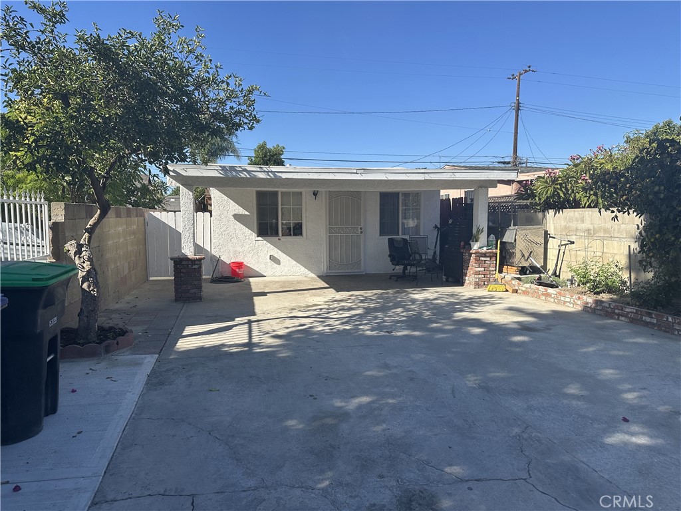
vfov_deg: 56.8
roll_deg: -1.2
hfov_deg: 71.6
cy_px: 256
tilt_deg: -4.6
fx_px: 472
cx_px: 340
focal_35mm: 24
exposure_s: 1/2967
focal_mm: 6.86
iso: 80
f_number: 1.78
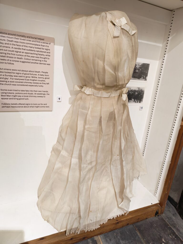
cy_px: 122
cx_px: 92
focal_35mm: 23
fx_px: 162
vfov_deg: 73.9
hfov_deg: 58.9
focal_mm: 5.4
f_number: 1.6
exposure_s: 1/50
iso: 200
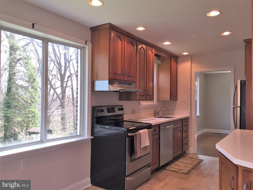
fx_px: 212
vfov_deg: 48.2
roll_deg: -1.1
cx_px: 126
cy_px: 95
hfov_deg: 61.7
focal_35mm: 29
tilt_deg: +0.1
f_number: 2.2
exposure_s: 1/120
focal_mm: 4.15
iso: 50
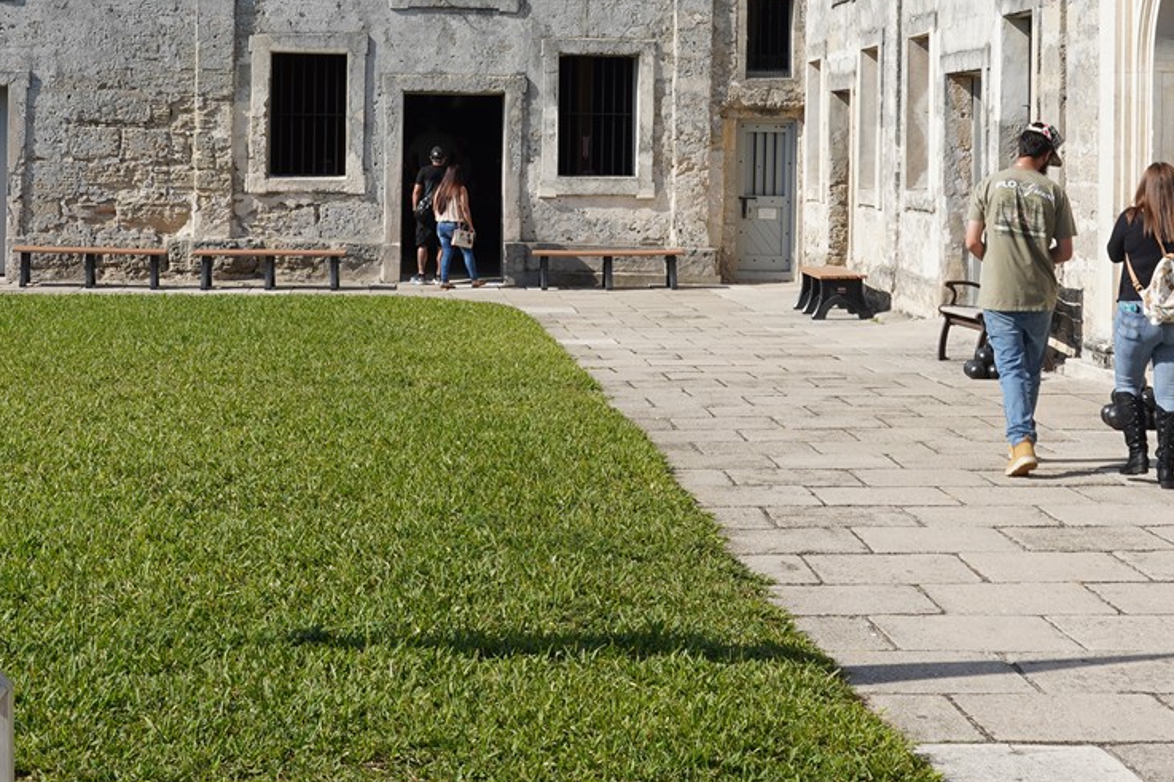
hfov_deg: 26.6
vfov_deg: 17.8
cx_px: 511
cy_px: 154
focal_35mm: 76
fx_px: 2478
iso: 100
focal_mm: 28
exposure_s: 1/100
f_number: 14
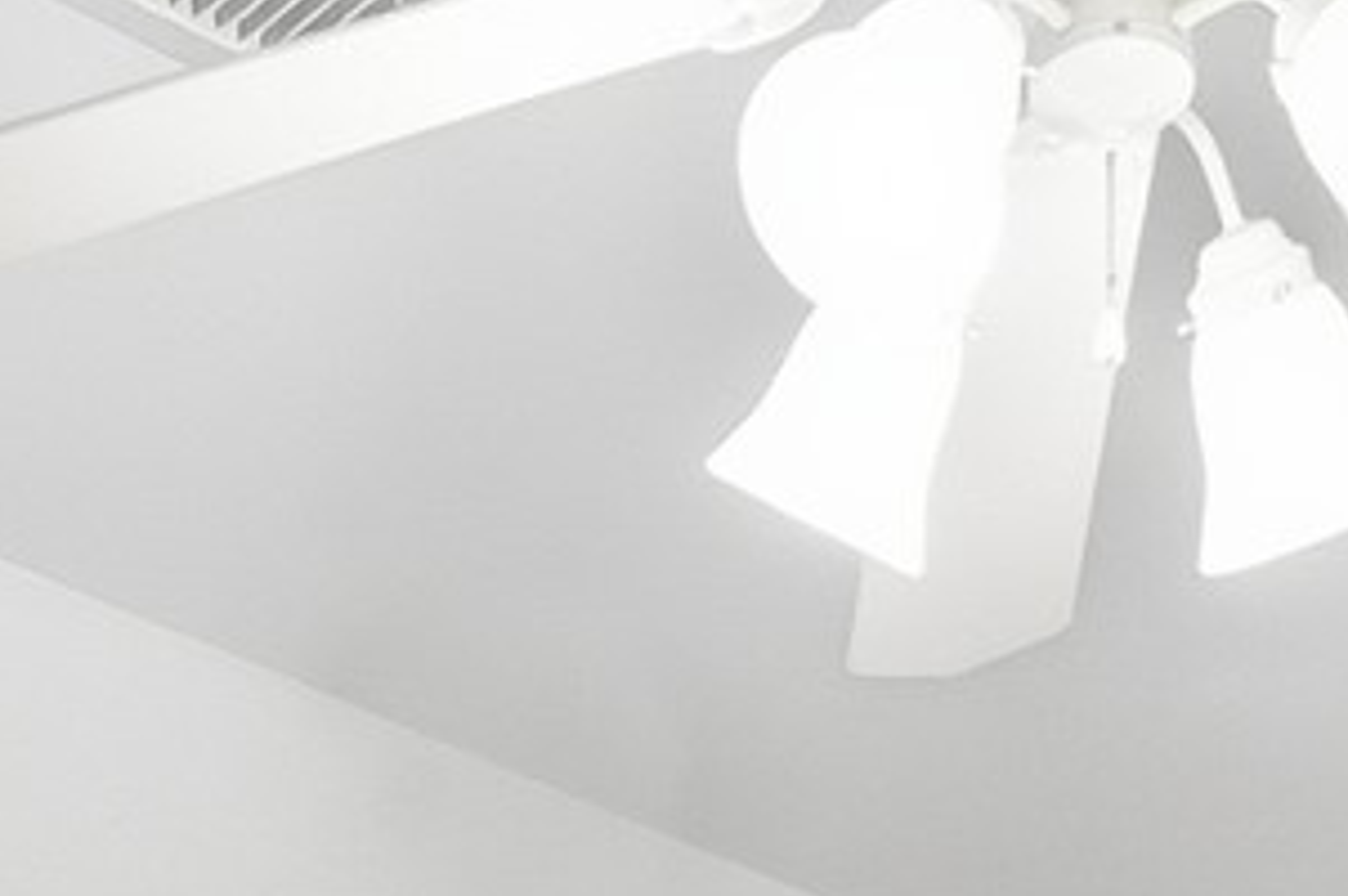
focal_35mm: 101
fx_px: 3778
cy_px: 2652
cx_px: 600
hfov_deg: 20.2
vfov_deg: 10.1
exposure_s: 1/125
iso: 500
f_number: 9
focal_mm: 14
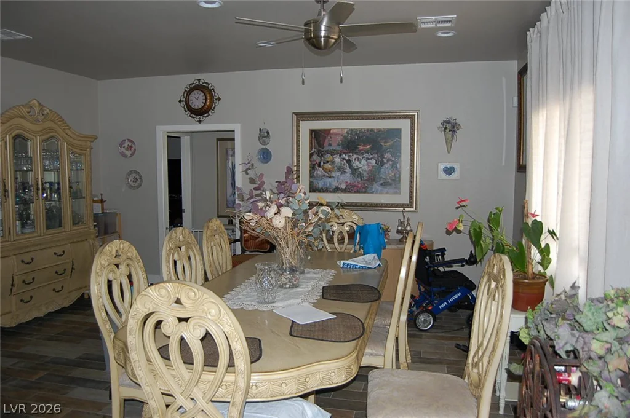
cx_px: 315
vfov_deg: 47.8
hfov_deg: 67.4
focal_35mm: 27
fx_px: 472
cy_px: 209
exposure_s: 1/60
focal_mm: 18
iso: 400
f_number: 3.5
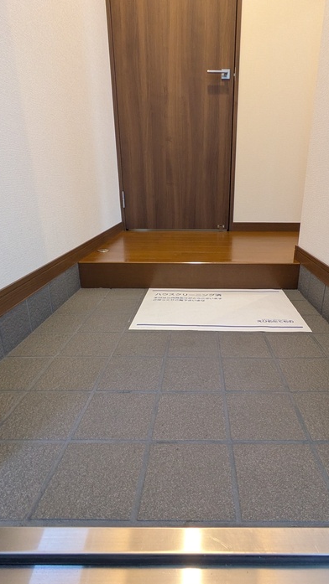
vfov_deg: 83.8
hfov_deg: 53.2
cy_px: 295
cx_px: 199
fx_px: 326
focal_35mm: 21
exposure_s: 1/24
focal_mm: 1.83
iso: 183
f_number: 2.2
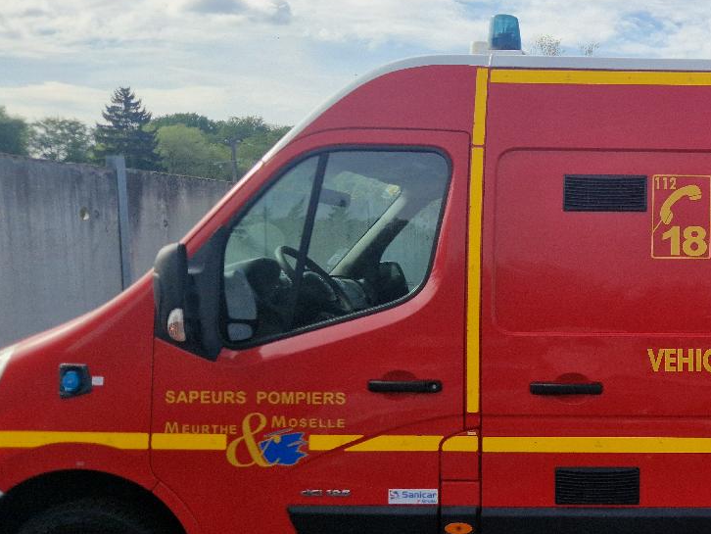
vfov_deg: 25.4
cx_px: 753
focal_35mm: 57
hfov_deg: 30.7
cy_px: 397
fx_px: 1171
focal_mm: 5.4
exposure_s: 1/1429
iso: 50
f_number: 1.8
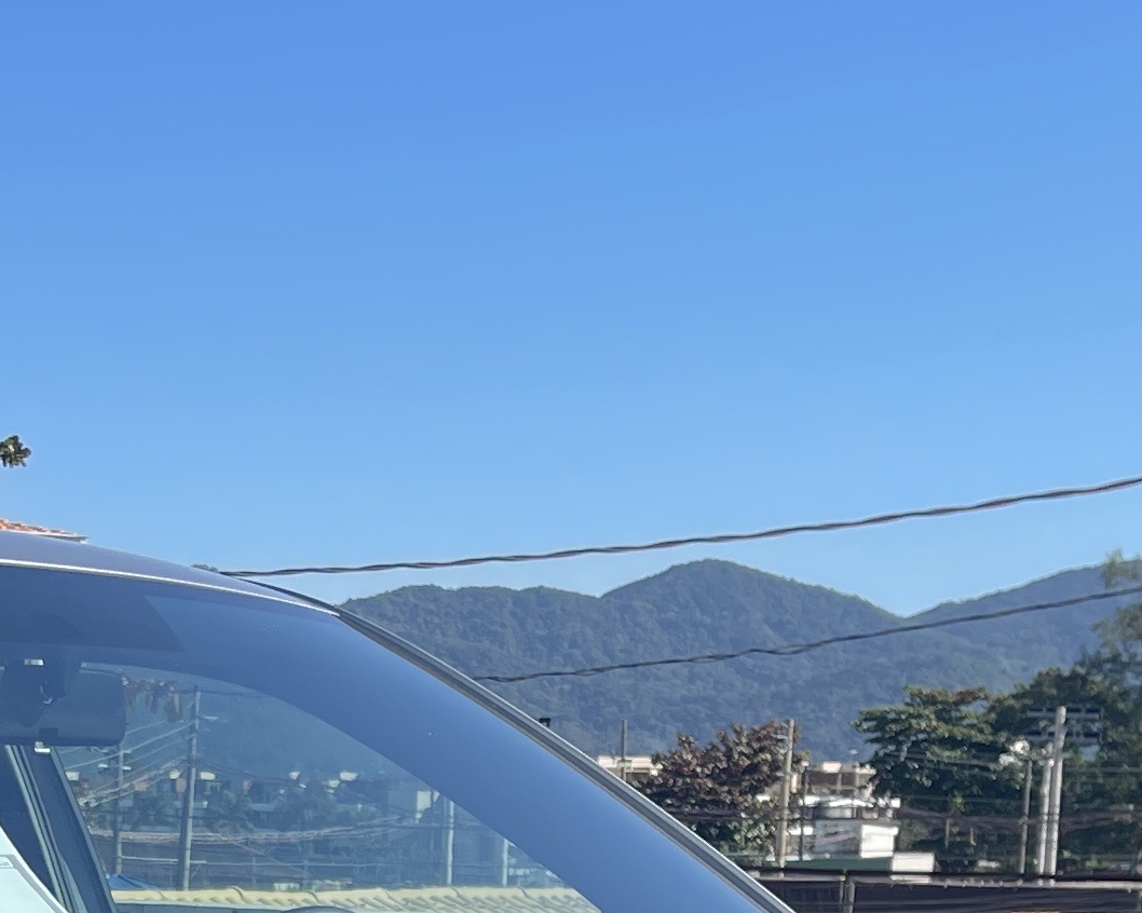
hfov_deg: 20.1
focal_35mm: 93
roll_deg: -0.7
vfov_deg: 14.9
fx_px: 3143
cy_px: 1522
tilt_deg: -12.6
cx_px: 82
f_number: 1.6
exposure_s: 1/1715
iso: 32
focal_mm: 5.1
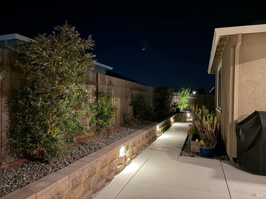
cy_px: 100
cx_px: 133
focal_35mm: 26
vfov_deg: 53.1
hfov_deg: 67.3
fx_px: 200
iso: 800
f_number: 1.6
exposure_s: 1/9
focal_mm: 5.96
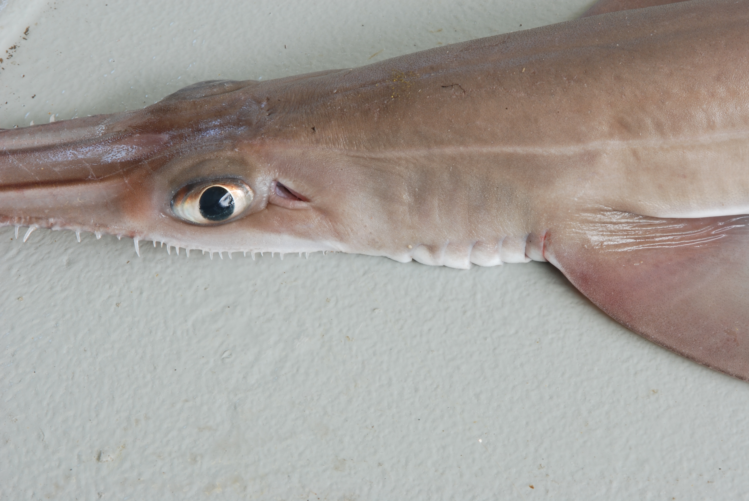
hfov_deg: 13.0
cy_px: 250
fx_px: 3281
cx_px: 374
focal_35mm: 158
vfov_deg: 8.7
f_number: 20
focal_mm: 105
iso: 100
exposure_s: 1/3
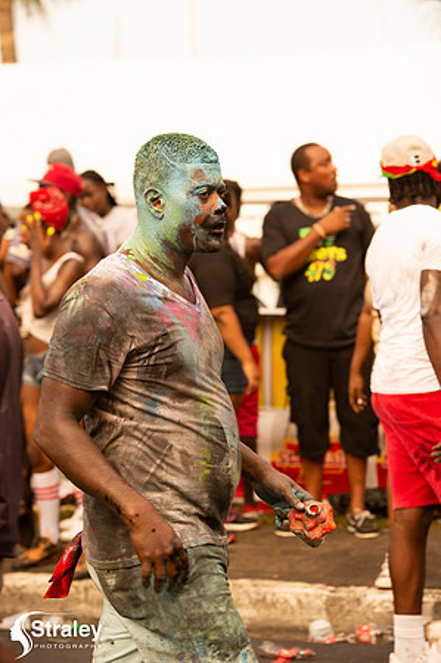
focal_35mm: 122
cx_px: 220
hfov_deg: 11.2
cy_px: 332
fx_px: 2247
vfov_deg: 16.8
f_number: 5.6
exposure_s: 1/160
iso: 100
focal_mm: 122
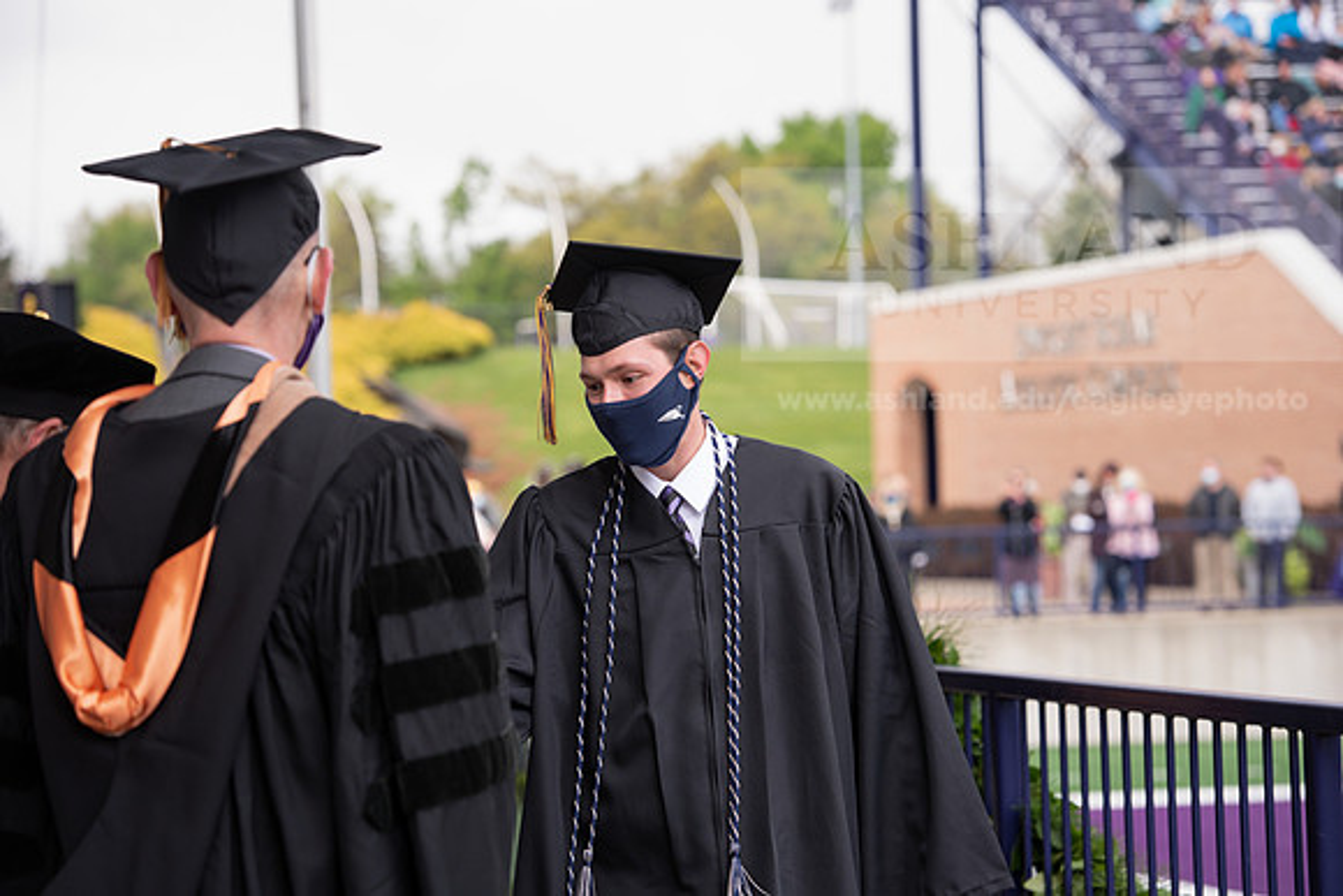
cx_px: 672
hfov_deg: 17.1
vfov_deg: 11.4
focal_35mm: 120
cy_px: 448
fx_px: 4478
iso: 200
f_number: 5
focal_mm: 120
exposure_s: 1/200
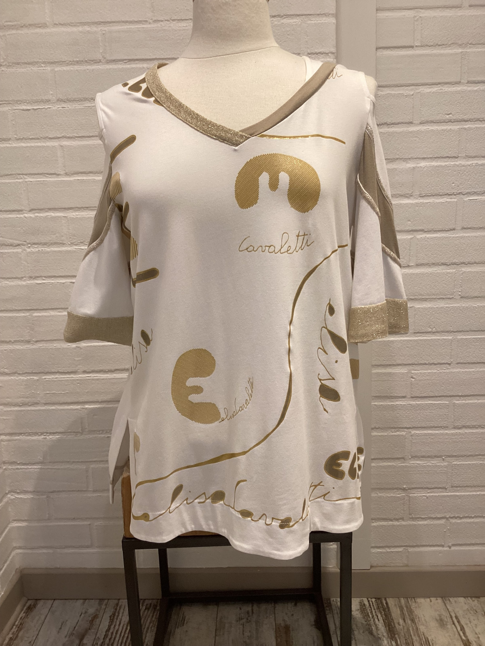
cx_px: 242
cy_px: 323
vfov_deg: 58.4
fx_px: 579
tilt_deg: -12.2
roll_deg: +2.4
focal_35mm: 31
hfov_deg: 45.4
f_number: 2.4
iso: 160
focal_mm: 3.3
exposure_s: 1/50
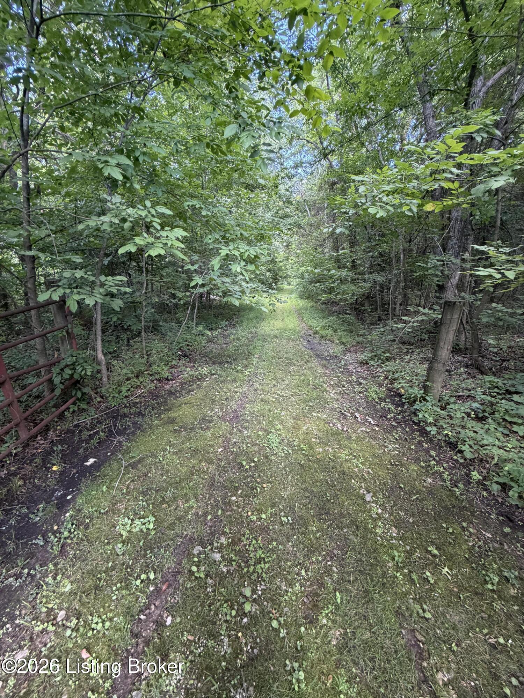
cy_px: 349
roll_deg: +2.3
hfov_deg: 85.7
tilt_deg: -12.9
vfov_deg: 102.1
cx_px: 262
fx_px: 283
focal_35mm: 14
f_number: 2.2
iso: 320
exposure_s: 1/100
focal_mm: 2.22
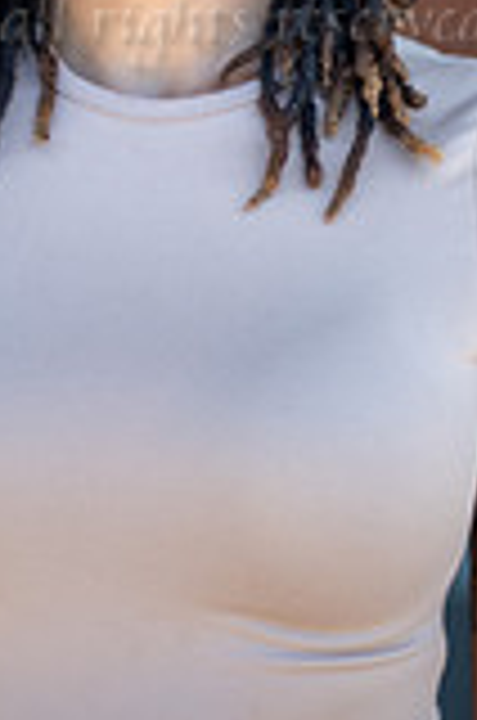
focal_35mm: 141
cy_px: -22
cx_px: 184
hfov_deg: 9.7
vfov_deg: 14.3
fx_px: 2814
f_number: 1.4
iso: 200
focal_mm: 50
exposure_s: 1/2000
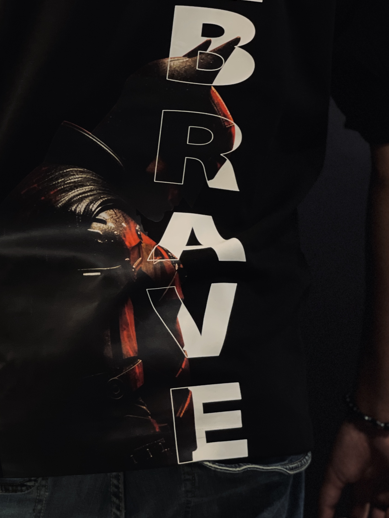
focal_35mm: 93
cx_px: 131
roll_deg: -0.3
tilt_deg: -2.1
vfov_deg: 21.1
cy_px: 272
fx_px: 1393
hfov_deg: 15.9
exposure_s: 1/25
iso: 320
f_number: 2
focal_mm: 6
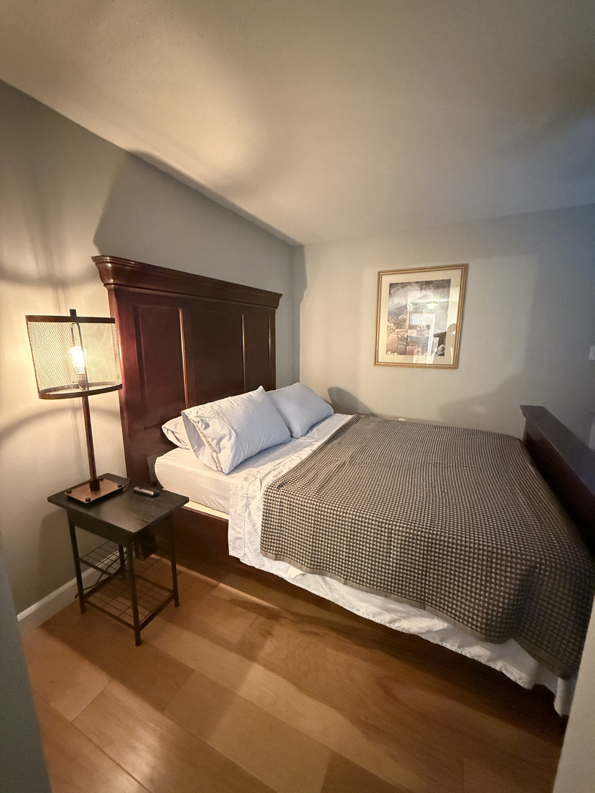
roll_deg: -0.4
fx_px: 321
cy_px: 396
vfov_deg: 102.1
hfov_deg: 85.7
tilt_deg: -9.1
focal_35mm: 14
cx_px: 298
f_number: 2.2
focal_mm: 2.22
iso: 2000
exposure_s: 1/24
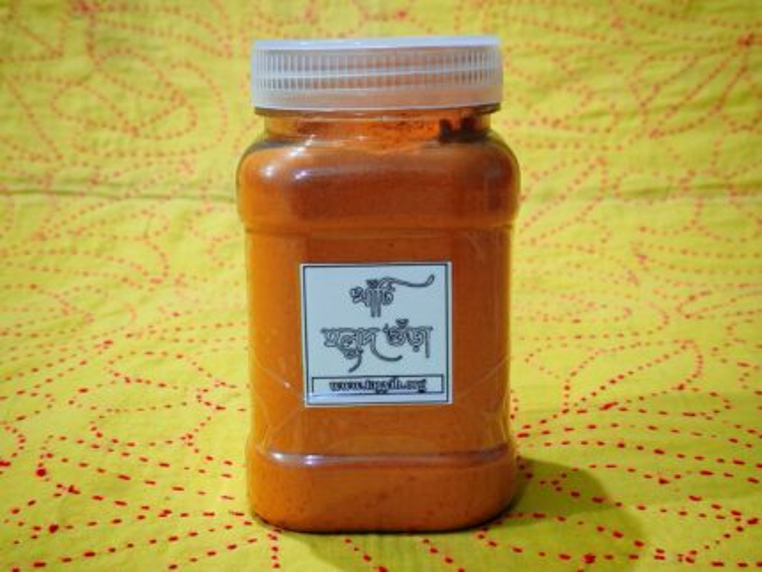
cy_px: 286
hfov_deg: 36.2
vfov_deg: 27.6
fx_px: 1167
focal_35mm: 53
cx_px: 381
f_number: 1.95
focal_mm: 5.52
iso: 400
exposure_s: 1/33
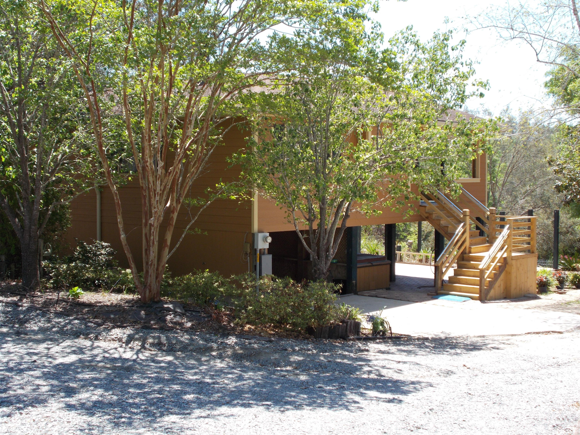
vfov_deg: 29.1
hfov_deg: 38.2
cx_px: 290
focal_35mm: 50
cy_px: 218
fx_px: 838
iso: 80
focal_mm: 9
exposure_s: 1/160
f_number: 4.5
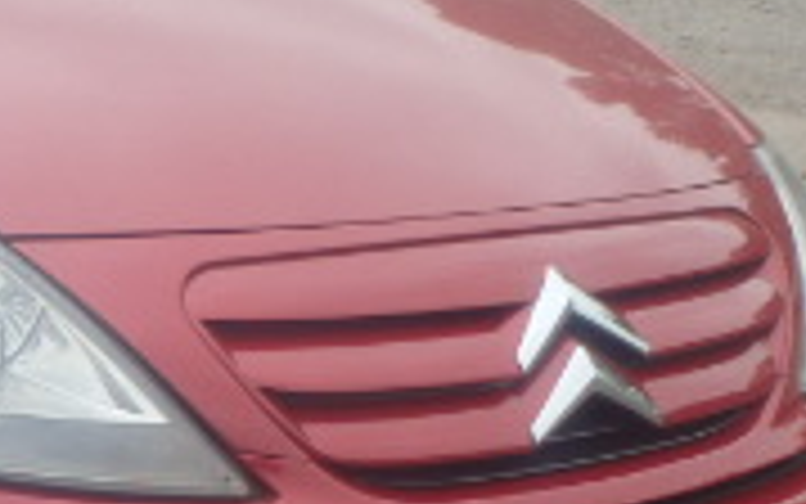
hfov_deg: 18.6
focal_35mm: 106
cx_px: -171
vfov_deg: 12.4
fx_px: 2329
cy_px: 310
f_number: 3.9
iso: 125
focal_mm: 5
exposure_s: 1/250
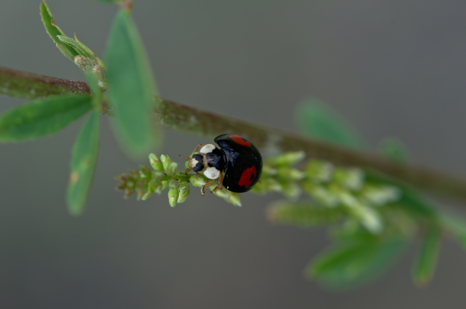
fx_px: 2035
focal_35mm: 158
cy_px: 154
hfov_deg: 13.1
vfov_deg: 8.7
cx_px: 233
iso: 200
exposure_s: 1/200
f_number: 9
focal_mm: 105
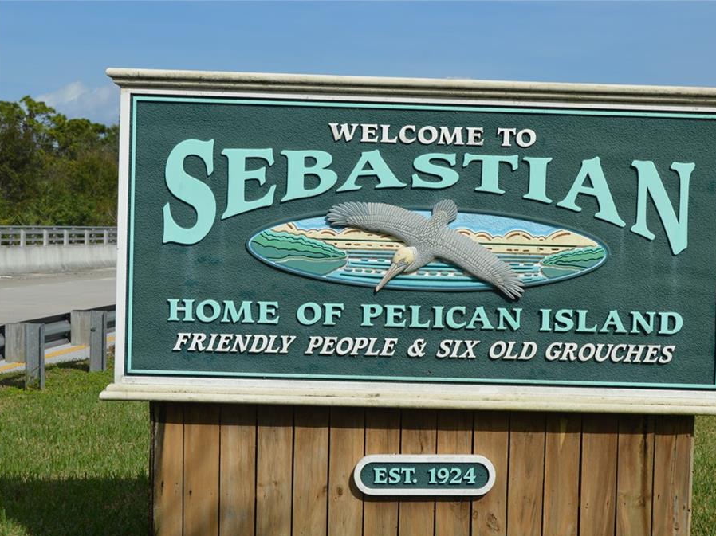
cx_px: 403
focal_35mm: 69
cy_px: 270
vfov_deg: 21.3
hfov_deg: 28.1
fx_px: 1427
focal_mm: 42
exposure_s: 1/400
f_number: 10
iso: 100
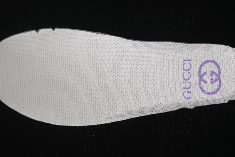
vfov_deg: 18.2
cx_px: 118
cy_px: 78
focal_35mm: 75
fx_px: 490
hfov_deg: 27.0
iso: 160
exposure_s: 1/80
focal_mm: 50
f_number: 7.1
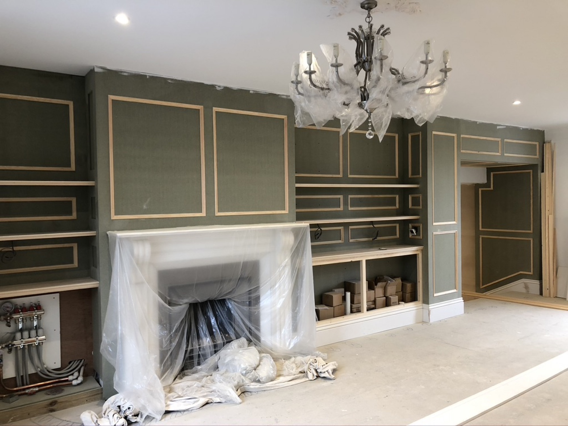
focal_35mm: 28
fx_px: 459
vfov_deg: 49.7
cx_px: 284
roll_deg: +1.1
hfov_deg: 63.4
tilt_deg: -1.1
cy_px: 213
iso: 40
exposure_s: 1/17
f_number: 1.8
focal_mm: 4
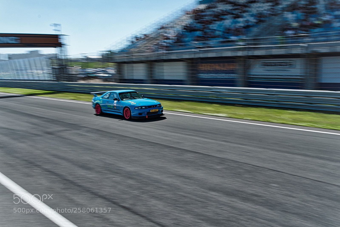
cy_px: 114
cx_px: 170
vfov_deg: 37.9
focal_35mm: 35
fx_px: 331
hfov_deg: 54.4
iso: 125
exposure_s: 1/100
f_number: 9
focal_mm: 35
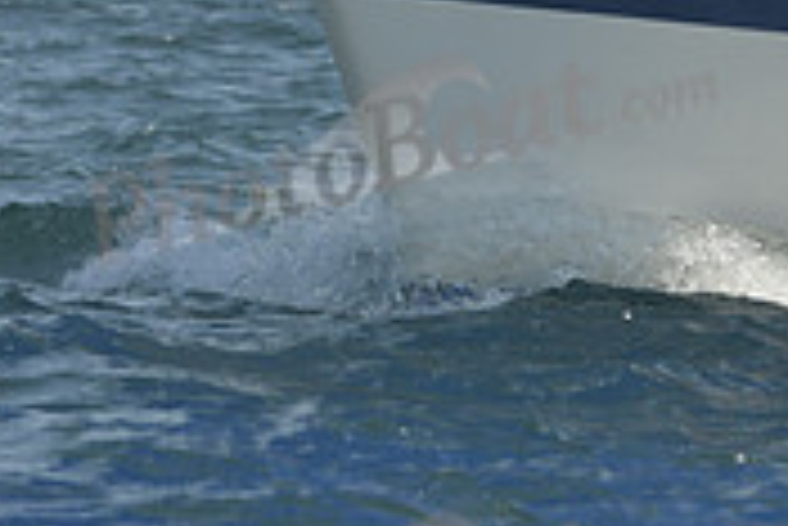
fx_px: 14502
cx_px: 955
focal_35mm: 662
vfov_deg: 2.1
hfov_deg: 3.1
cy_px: -146
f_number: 10
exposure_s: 1/800
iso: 280
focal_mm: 200
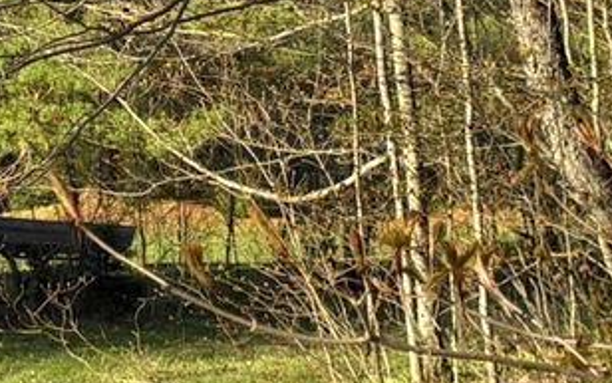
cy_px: 83
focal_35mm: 143
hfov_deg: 14.6
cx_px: 274
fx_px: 2387
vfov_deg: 9.2
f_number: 1.6
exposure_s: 1/1364
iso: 50
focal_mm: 5.96
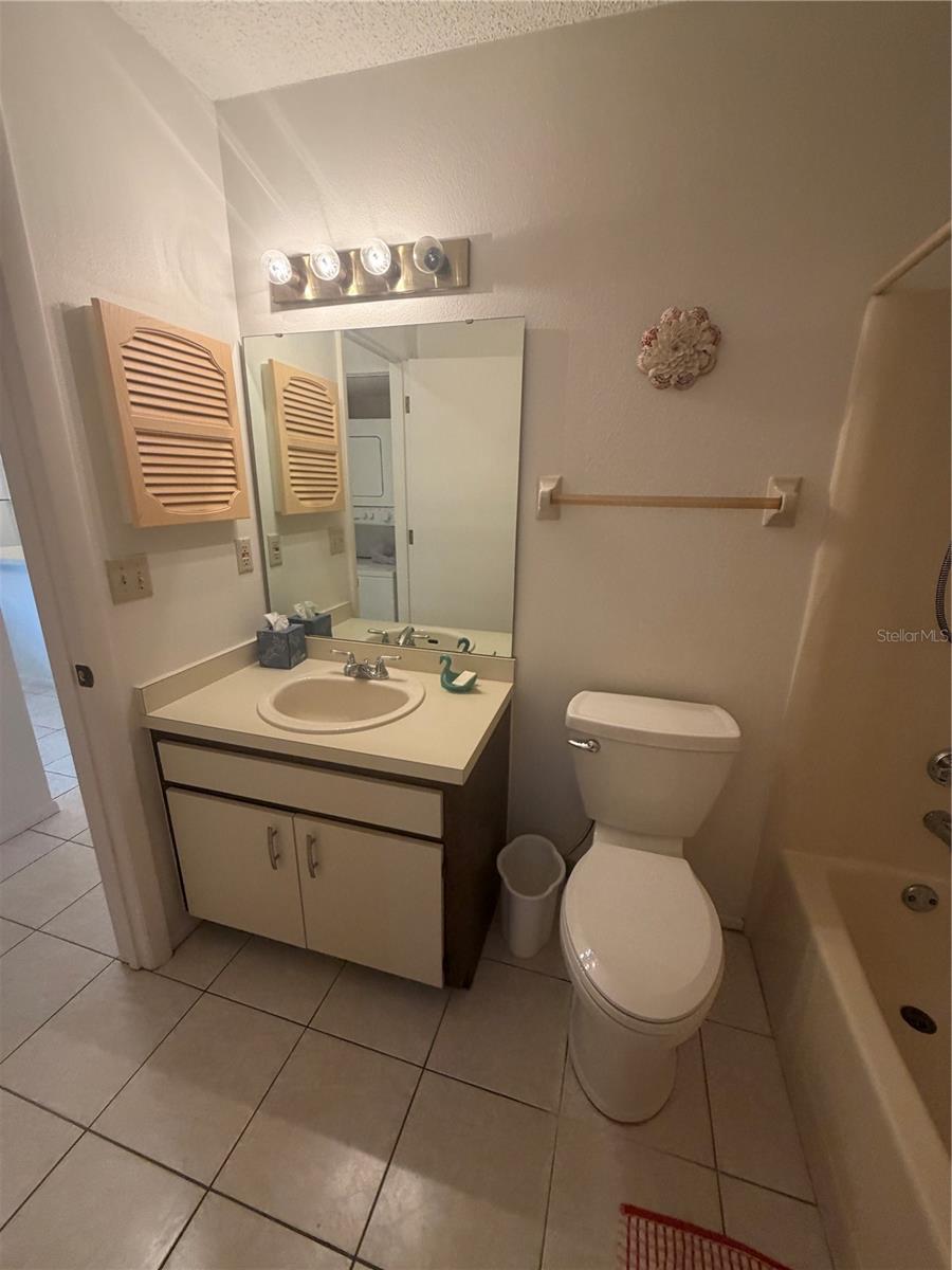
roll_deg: -1.2
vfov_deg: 102.1
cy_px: 635
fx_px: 513
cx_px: 476
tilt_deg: -14.6
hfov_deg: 85.7
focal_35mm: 14
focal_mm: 2.22
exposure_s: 1/120
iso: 320
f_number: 2.2
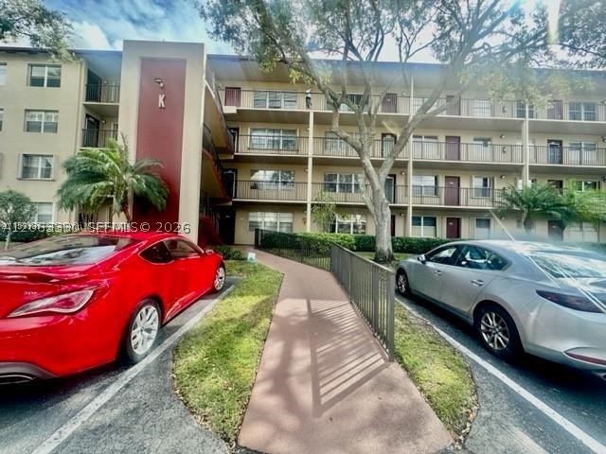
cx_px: 303
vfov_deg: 85.7
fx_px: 245
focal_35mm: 14
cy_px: 227
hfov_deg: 102.1
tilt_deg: +1.6
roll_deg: -2.0
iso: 40
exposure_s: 1/506
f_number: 2.2
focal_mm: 2.22
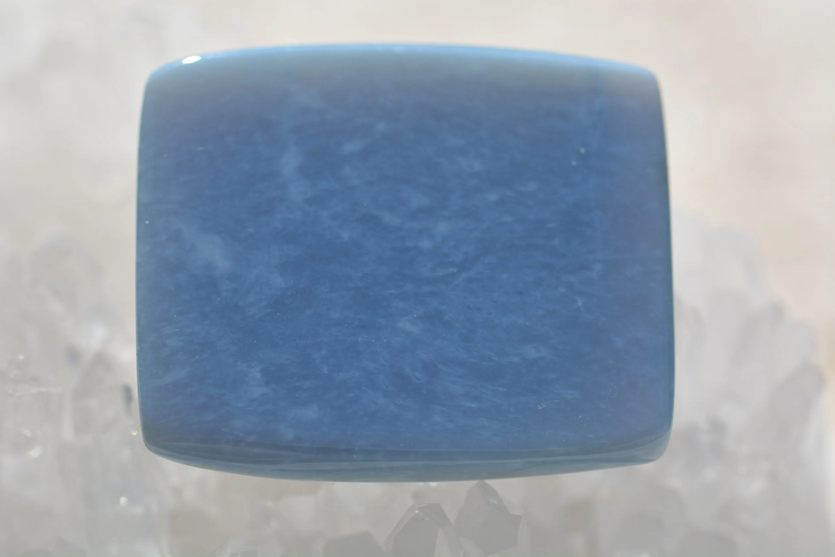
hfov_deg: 13.0
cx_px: 418
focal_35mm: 158
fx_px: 3654
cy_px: 278
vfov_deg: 8.7
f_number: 8
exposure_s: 1/1000
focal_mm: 105
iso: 200
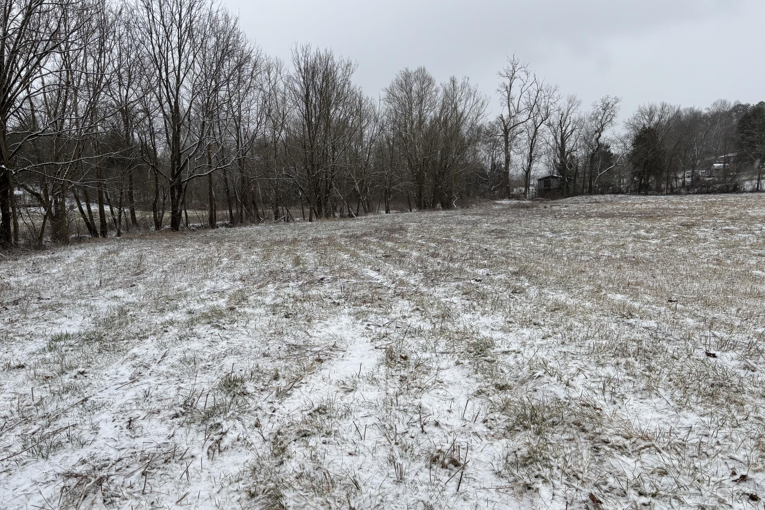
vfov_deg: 43.5
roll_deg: +2.0
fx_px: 637
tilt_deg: -10.0
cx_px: 348
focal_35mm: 30
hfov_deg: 61.8
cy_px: 292
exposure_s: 1/183
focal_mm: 5.96
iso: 40
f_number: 1.6
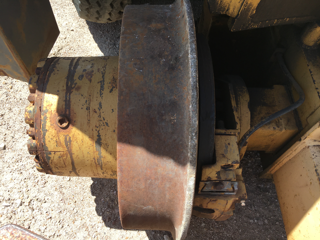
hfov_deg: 61.7
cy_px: 120
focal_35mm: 29
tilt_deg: -60.4
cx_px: 160
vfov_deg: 48.2
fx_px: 268
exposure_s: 1/620
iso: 25
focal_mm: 4.15
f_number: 2.2
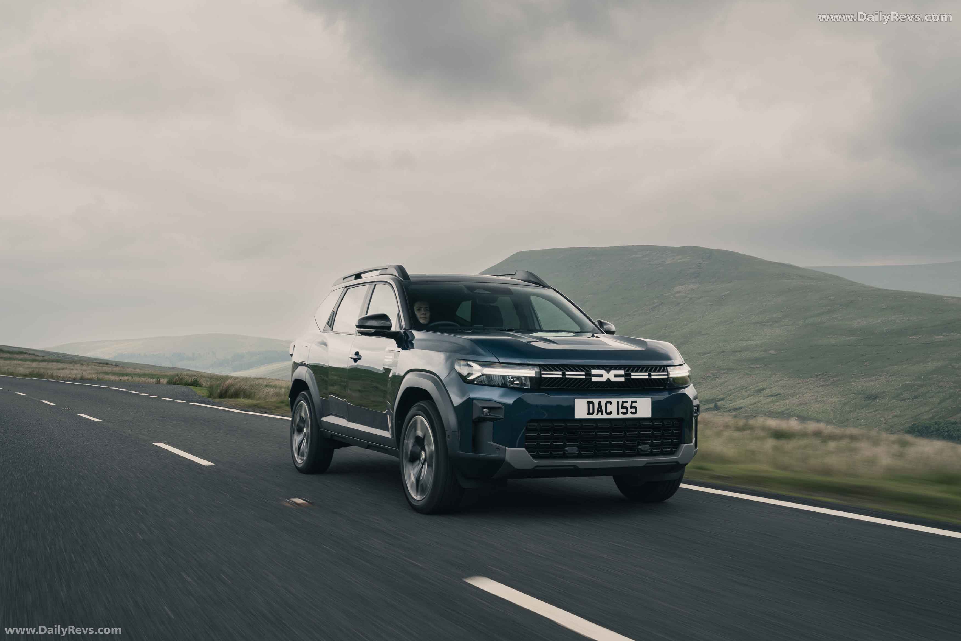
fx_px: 1041
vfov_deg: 34.2
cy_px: 320
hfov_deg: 49.6
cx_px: 480
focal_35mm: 39
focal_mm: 39
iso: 100
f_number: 14
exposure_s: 1/30
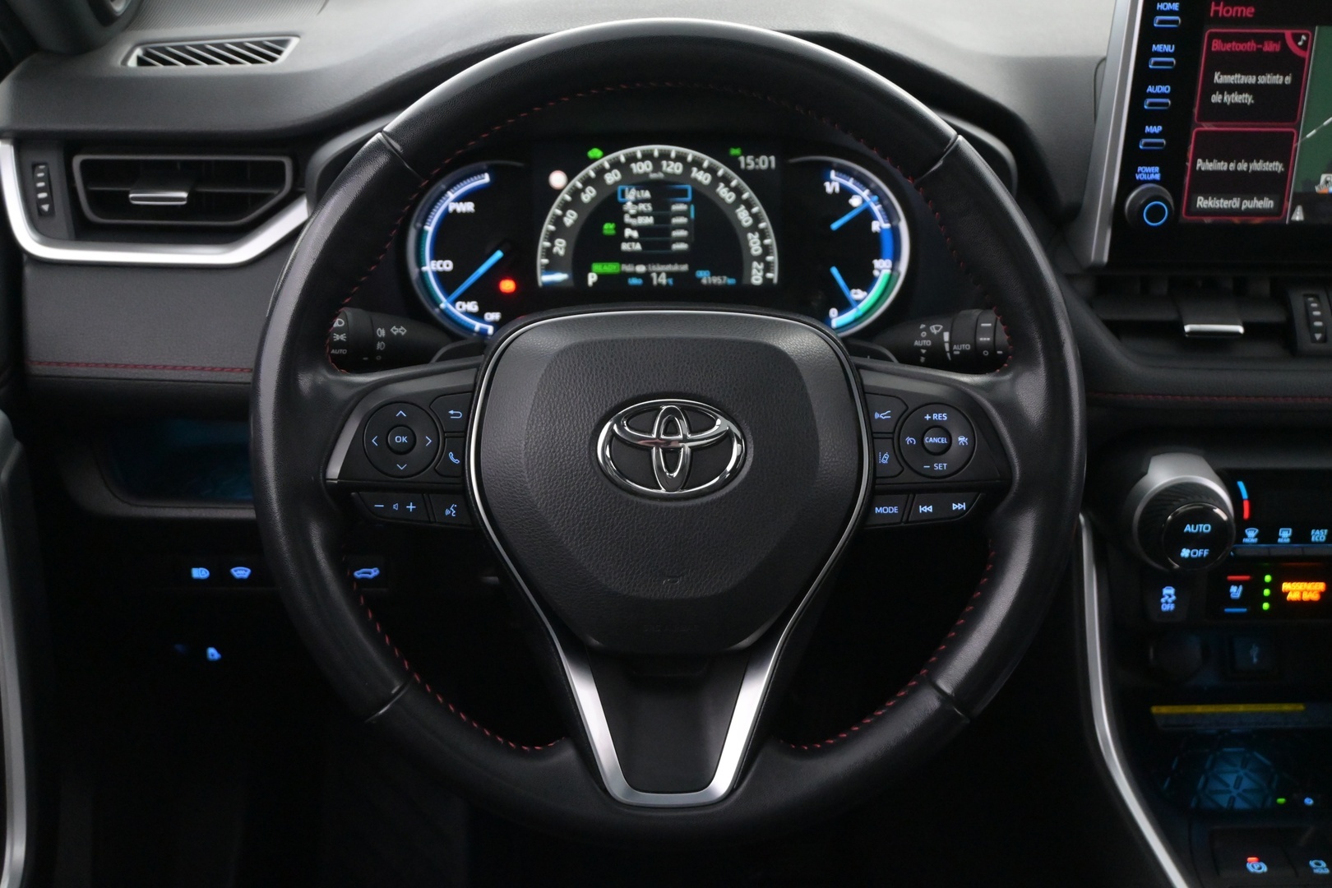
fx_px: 1609
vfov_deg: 30.8
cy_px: 444
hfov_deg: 45.0
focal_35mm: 44
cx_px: 666
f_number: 4.8
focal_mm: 29
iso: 4500
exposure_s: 1/50
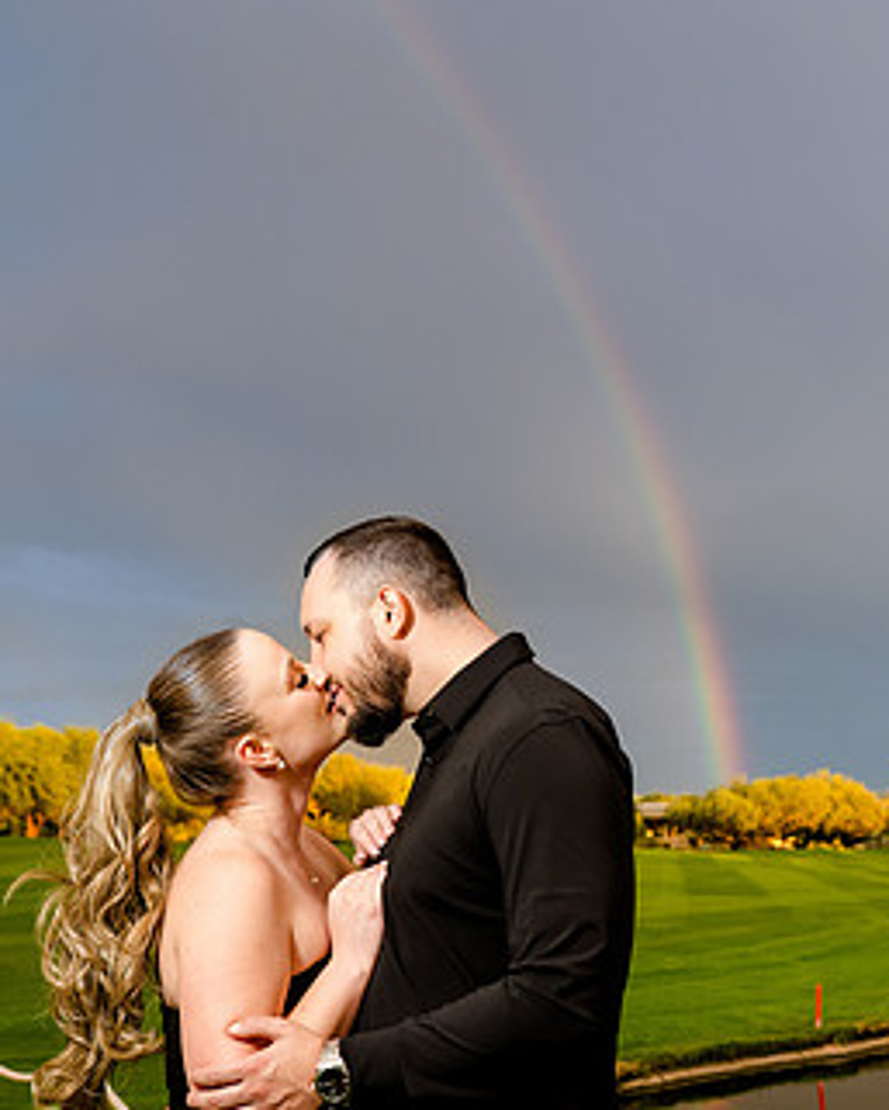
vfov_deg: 37.3
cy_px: 591
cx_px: 491
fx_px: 1644
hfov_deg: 30.2
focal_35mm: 50
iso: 400
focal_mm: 38
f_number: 5.6
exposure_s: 1/250
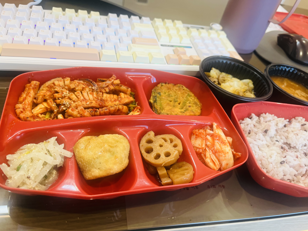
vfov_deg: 53.1
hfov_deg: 67.3
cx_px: 154
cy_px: 116
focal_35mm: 26
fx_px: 231
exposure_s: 1/120
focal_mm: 5.1
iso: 125
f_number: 1.6
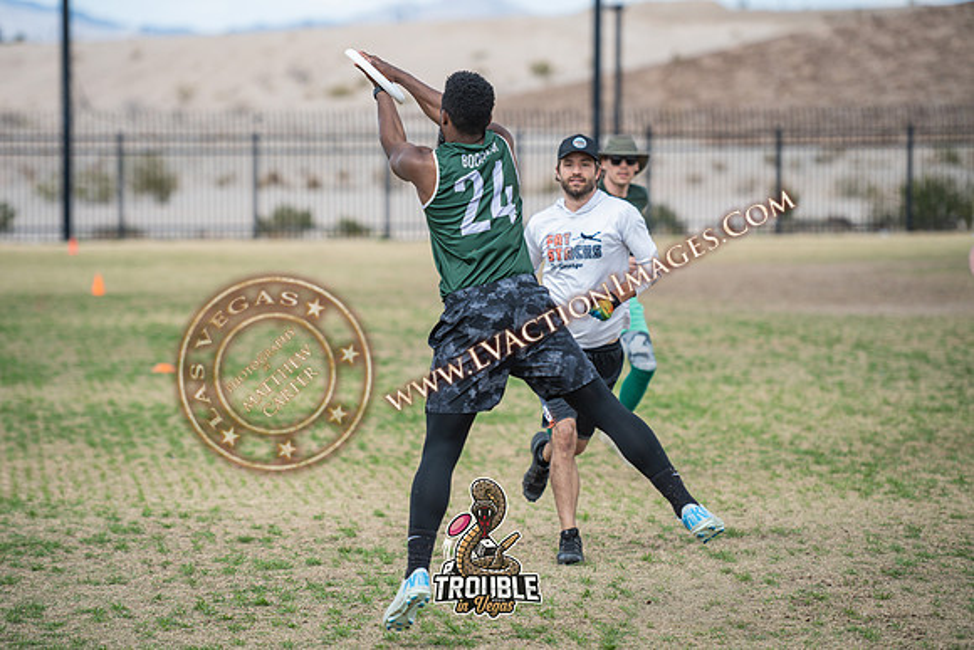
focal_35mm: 166
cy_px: 331
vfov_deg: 8.3
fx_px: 4480
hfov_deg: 12.4
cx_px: 457
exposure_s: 1/2500
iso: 160
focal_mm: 155
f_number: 3.2
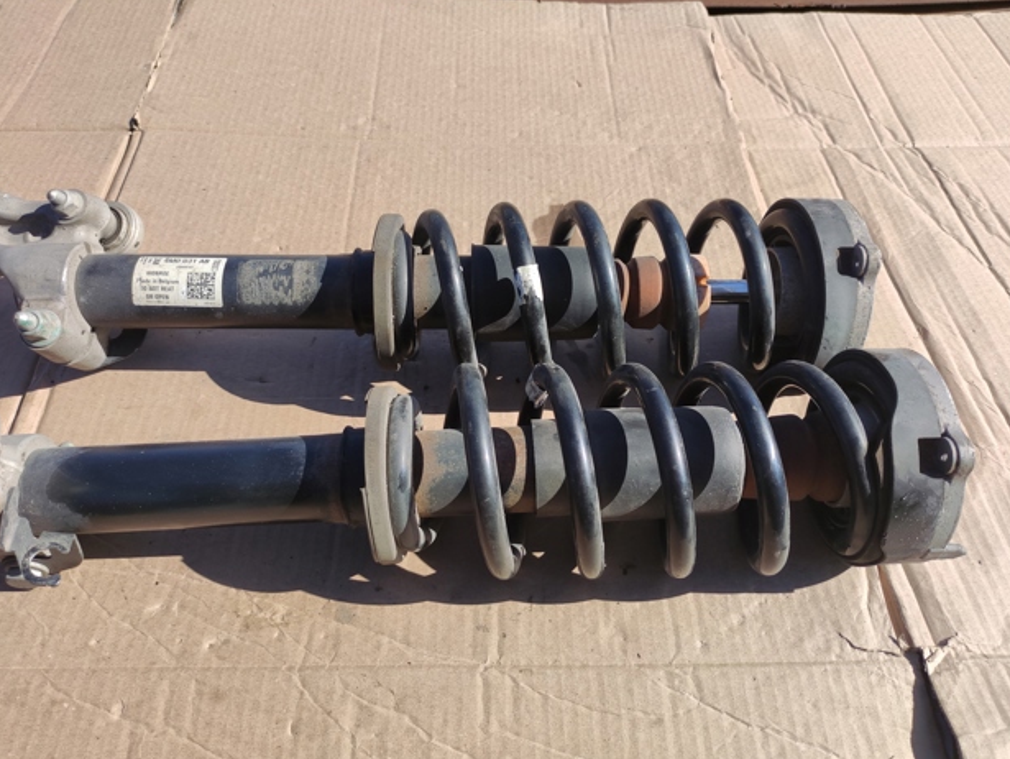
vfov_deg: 53.1
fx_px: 759
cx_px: 509
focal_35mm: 26
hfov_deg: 67.3
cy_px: 381
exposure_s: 1/1104
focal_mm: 5.43
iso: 50
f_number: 1.89
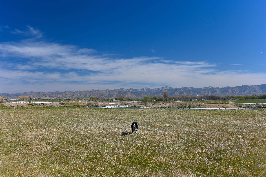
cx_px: 133
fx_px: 310
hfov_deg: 46.4
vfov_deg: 31.9
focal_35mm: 42
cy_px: 88
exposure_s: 1/320
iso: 100
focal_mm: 42
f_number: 6.3
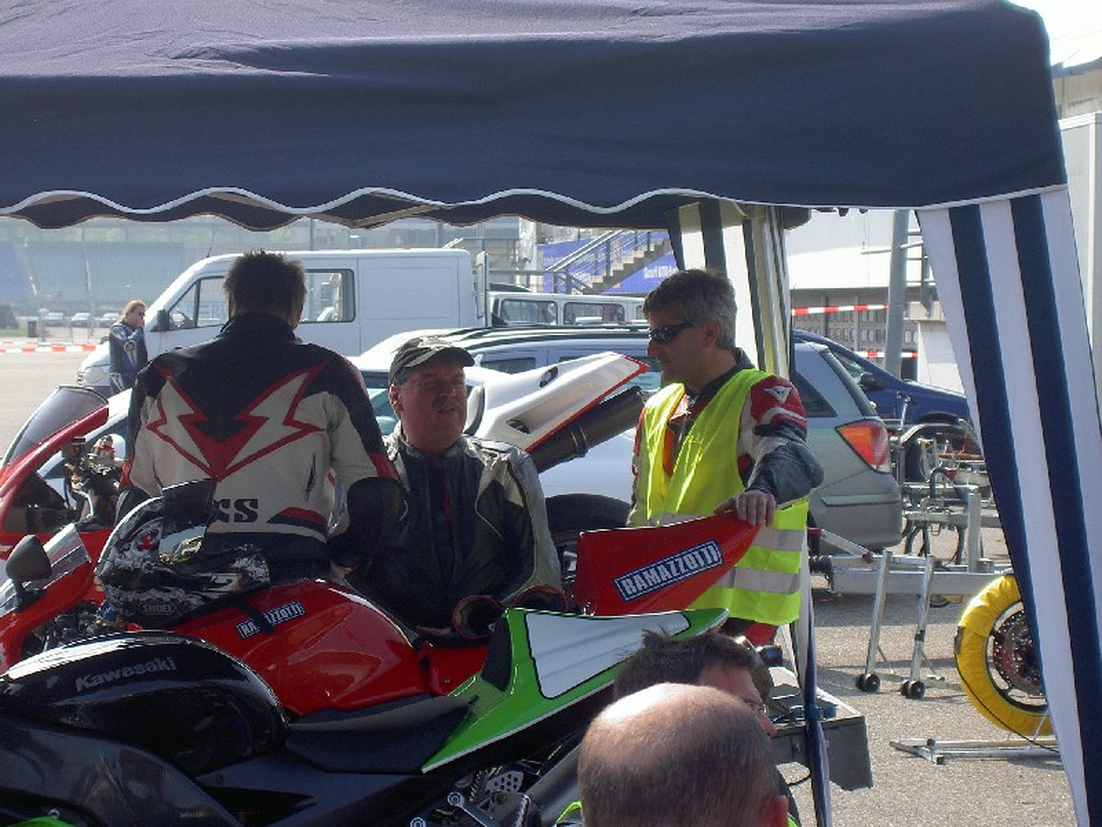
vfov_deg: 12.8
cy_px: 414
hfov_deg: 17.0
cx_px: 551
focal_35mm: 116
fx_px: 3693
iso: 100
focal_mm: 24
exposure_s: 1/250
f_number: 4.9
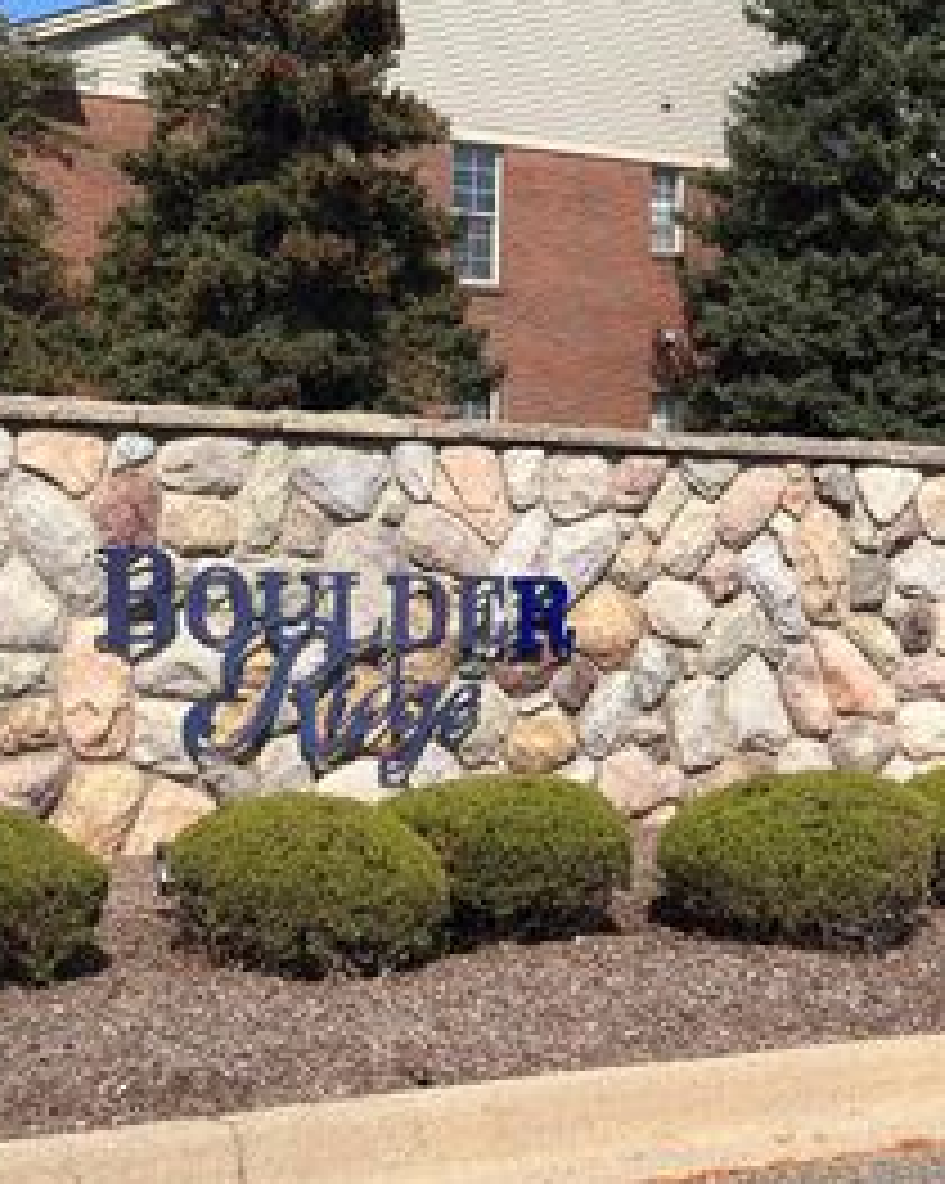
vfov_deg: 29.1
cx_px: 342
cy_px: 452
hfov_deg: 23.4
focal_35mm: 65
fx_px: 2275
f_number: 1.78
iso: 100
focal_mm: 6.86
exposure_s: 1/6849
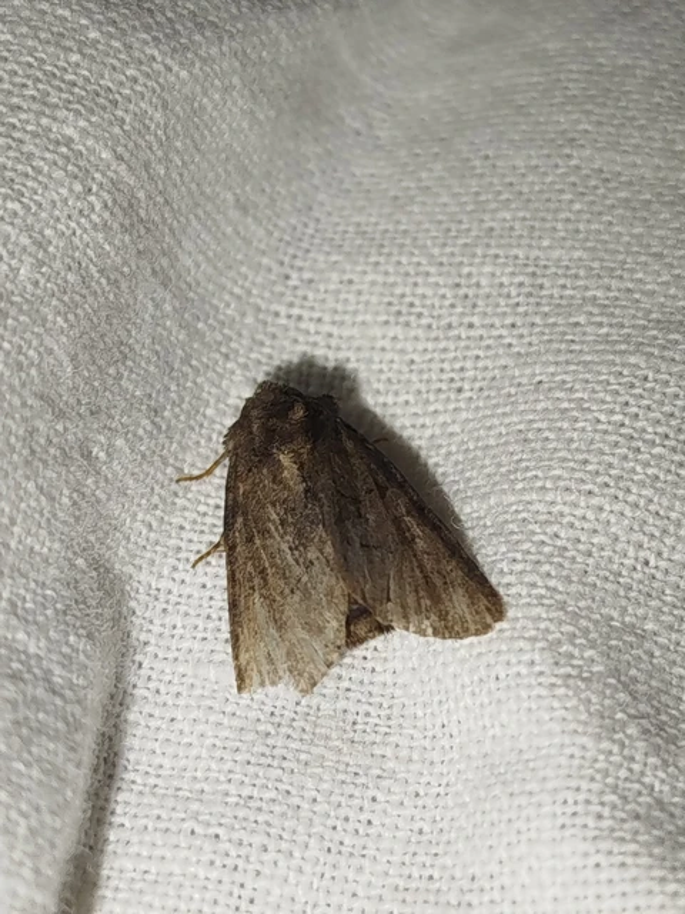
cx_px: 342
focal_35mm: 88
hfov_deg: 16.8
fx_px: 2322
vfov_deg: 22.3
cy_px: 457
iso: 64
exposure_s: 1/50
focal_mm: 5.31
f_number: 1.7
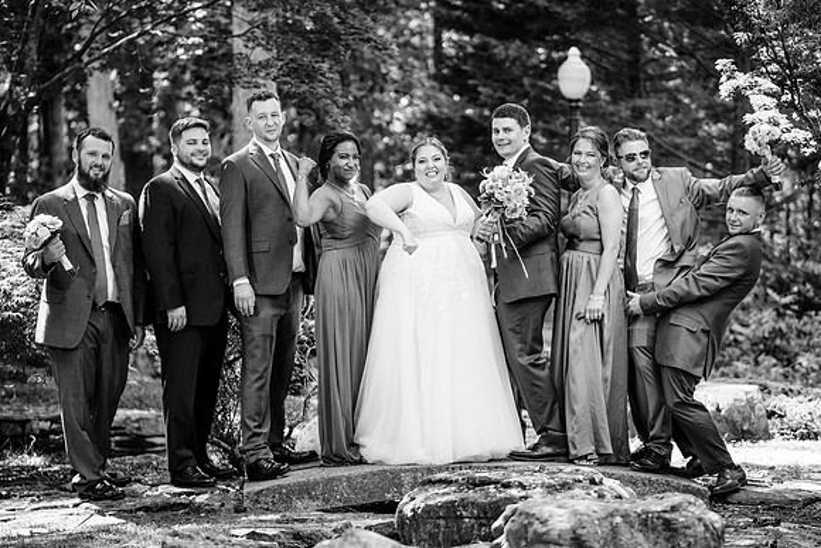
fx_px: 2288
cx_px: 418
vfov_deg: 13.7
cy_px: 274
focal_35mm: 100
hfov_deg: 20.3
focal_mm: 97
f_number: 2.8
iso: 200
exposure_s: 1/200
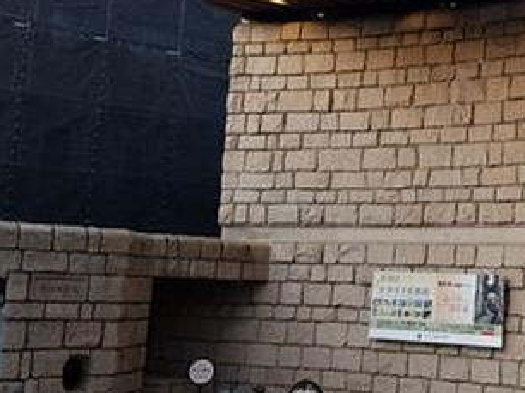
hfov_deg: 26.8
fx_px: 1031
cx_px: 544
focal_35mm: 68
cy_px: 91
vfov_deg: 21.4
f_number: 1.7
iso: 50
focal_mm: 4.2
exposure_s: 1/130
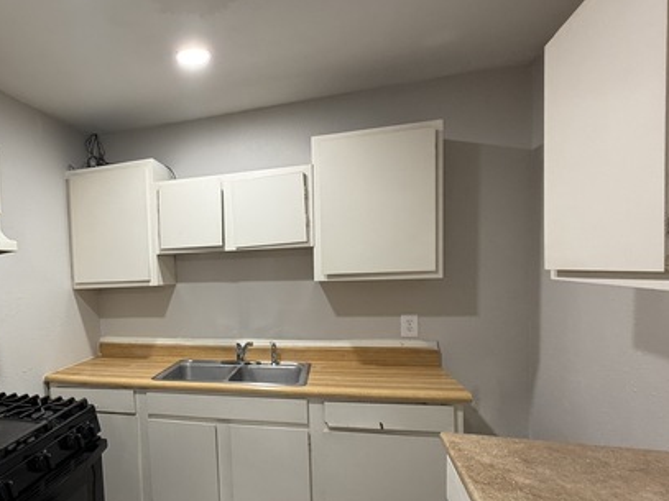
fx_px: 425
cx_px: 189
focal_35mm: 22
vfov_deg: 60.5
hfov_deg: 72.4
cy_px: 301
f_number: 2.2
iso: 200
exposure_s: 1/60
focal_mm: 2.22
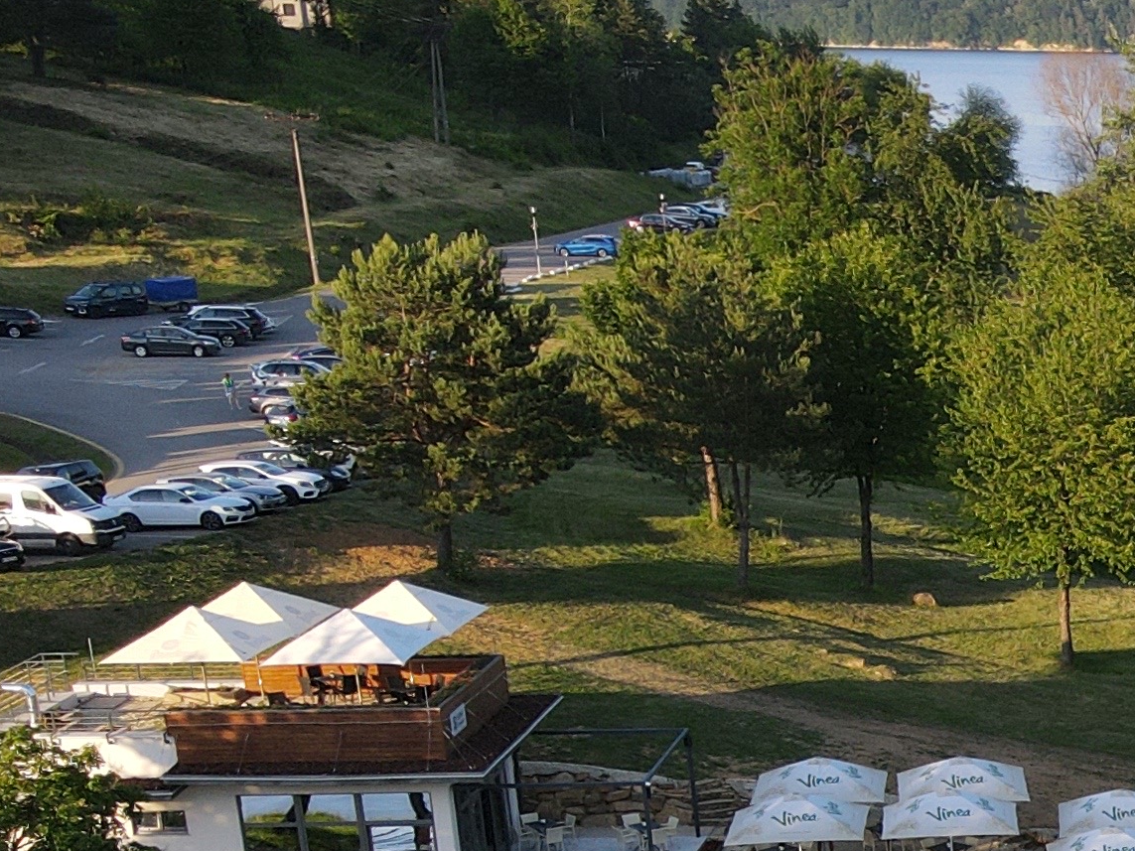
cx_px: 1707
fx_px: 2754
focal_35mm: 84
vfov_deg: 16.7
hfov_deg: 20.1
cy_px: 1051
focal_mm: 4.5
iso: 100
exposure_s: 1/240
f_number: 2.8
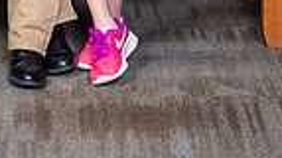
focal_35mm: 280
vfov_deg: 4.2
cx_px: 13
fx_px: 2091
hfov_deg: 7.7
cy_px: -282
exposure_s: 1/125
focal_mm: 85
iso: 400
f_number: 8
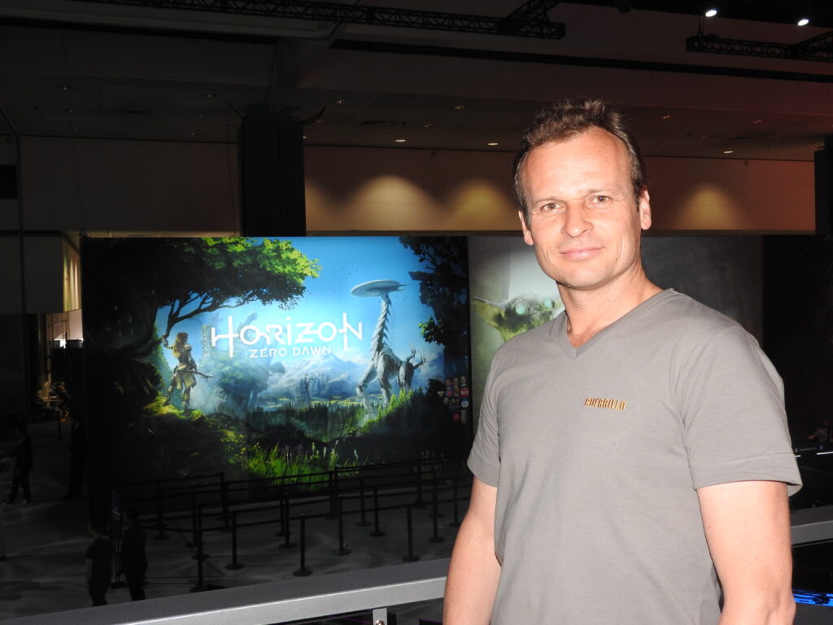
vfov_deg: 40.7
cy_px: 312
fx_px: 842
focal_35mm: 35
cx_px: 416
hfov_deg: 52.6
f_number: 3.8
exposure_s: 1/30
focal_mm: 6.3
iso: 200
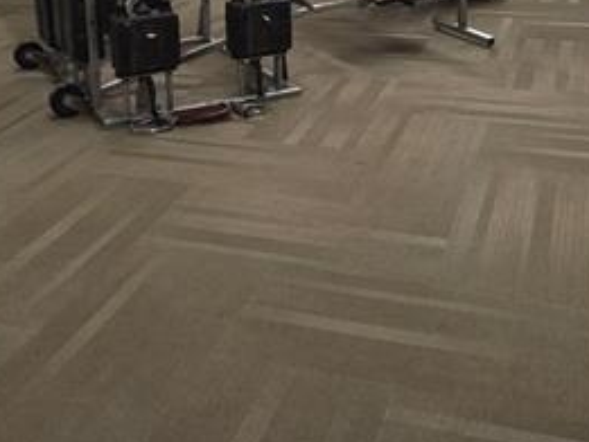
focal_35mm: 51
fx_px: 868
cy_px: 20
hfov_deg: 37.4
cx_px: 260
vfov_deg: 27.3
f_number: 1.9
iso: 160
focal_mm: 2.2
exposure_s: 1/60
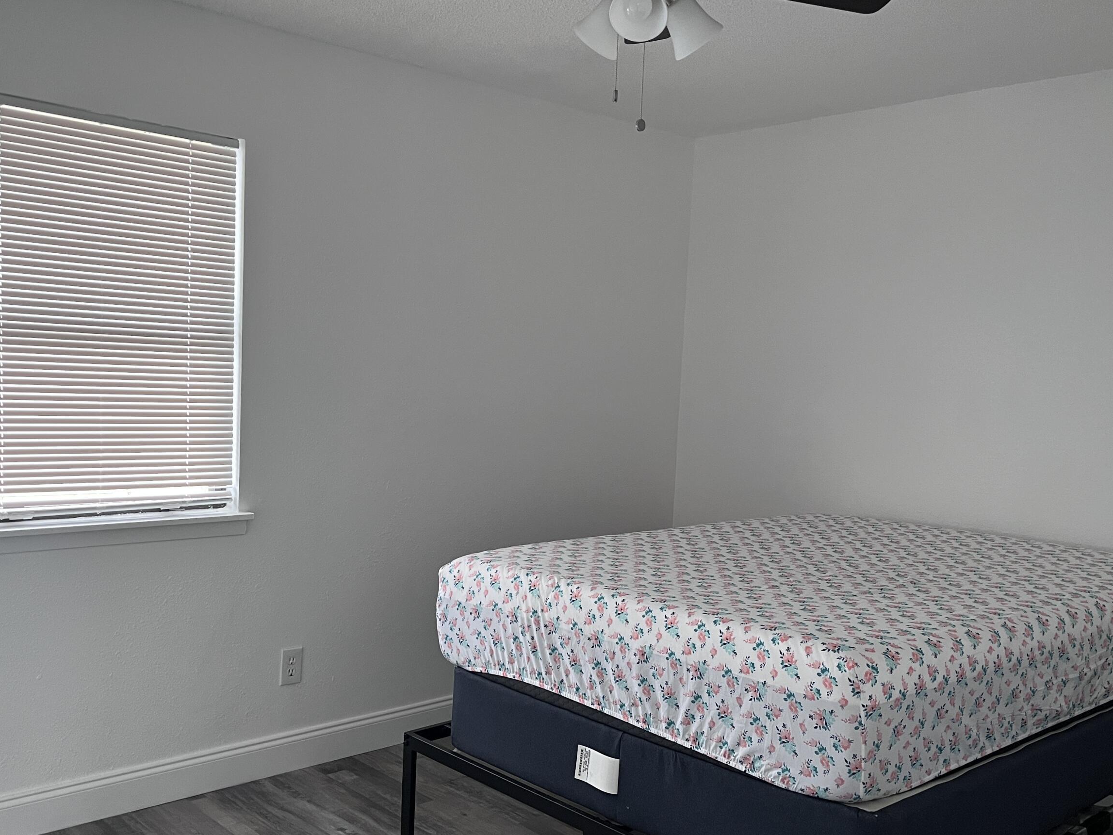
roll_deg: -2.3
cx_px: 525
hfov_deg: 53.9
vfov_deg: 41.7
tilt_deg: -5.5
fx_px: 1093
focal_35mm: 34
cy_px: 468
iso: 125
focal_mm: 5.1
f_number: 1.6
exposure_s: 1/60
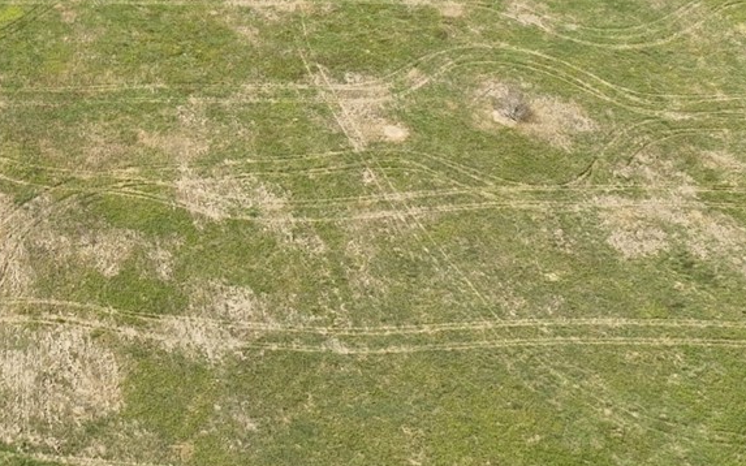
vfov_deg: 13.2
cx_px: -110
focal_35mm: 91
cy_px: -334
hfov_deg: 21.4
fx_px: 1850
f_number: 2.8
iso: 100
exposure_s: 1/1250
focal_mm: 12.29
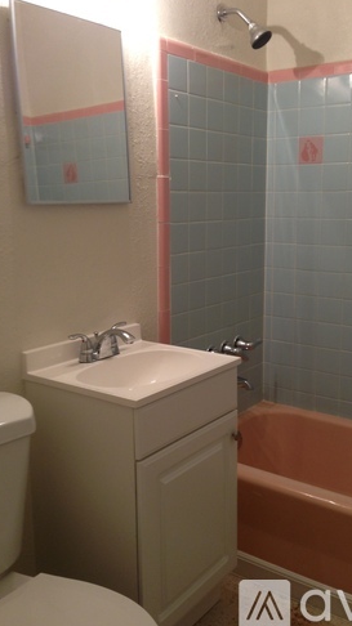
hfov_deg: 31.9
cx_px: 206
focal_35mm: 37
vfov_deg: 54.0
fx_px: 615
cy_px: 309
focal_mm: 4.13
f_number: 2.4
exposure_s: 1/20
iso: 80
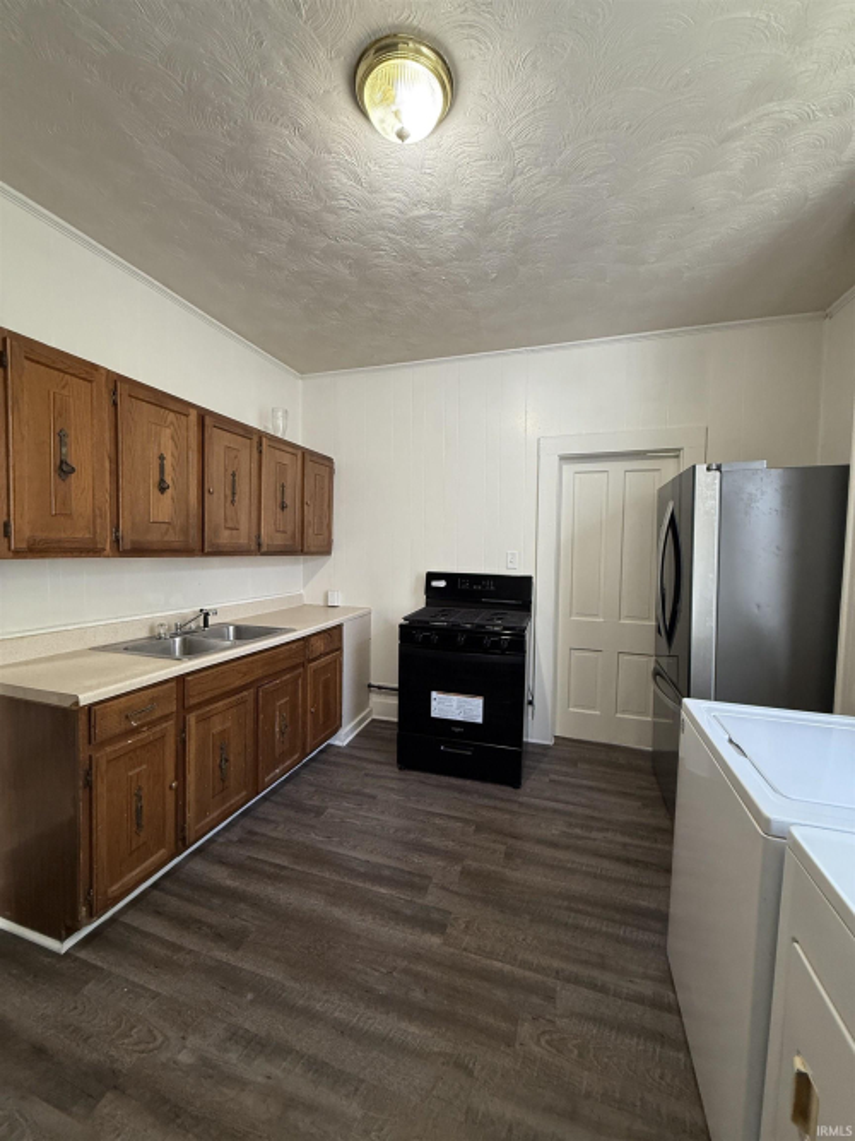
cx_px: 428
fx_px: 461
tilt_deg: -3.1
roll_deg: -0.9
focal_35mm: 14
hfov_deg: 85.7
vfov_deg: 102.1
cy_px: 570
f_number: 2.2
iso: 250
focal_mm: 2.22
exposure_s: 1/60
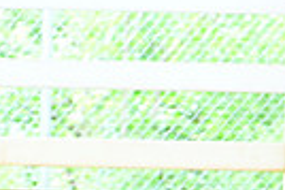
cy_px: -25
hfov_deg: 3.0
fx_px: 5313
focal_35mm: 672
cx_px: -325
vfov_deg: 2.0
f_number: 4.5
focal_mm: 155
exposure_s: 1/250
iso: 2500
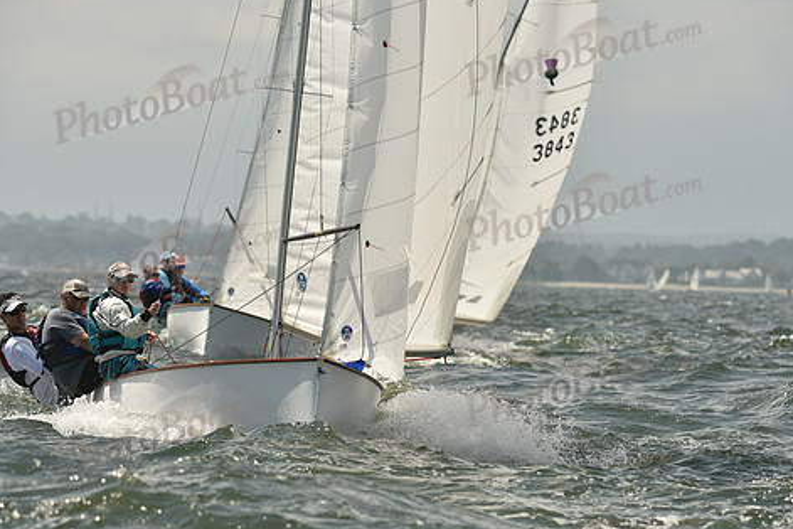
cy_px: 319
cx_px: 379
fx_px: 7048
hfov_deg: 6.4
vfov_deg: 4.3
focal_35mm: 320
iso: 250
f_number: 7.1
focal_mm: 260
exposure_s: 1/1600
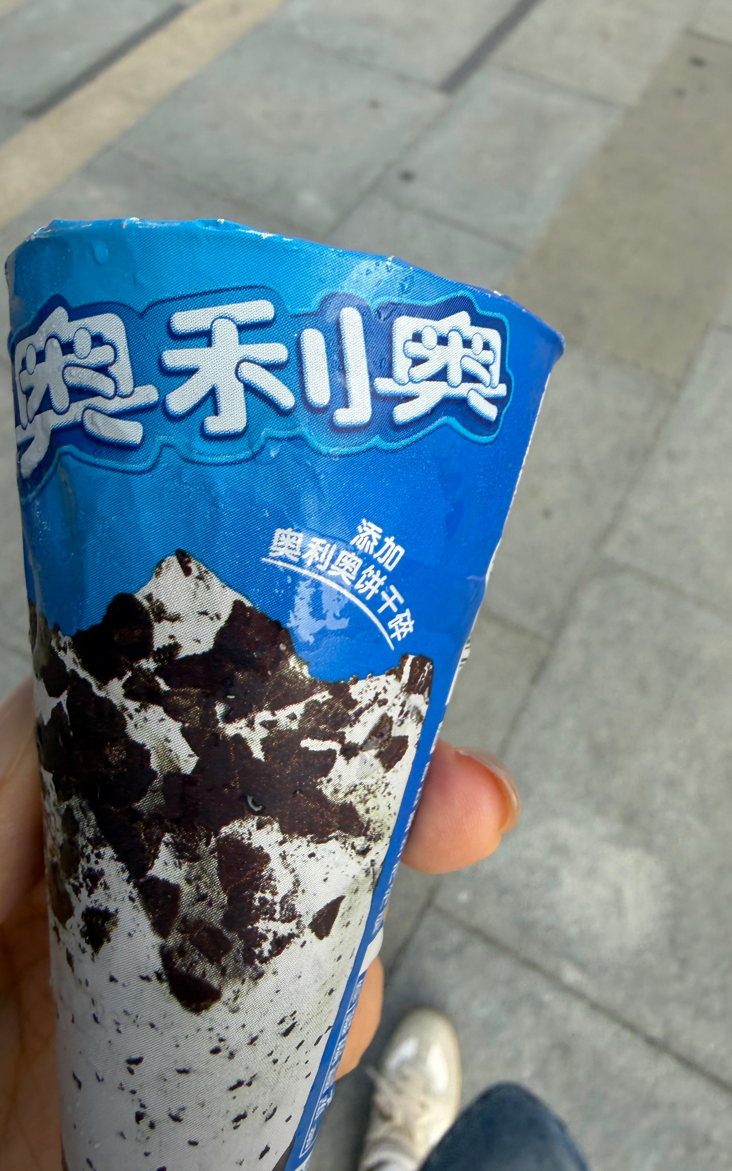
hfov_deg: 47.6
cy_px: 574
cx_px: 394
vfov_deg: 70.4
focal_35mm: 26
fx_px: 830
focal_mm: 2.22
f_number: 2.2
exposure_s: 1/189
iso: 40
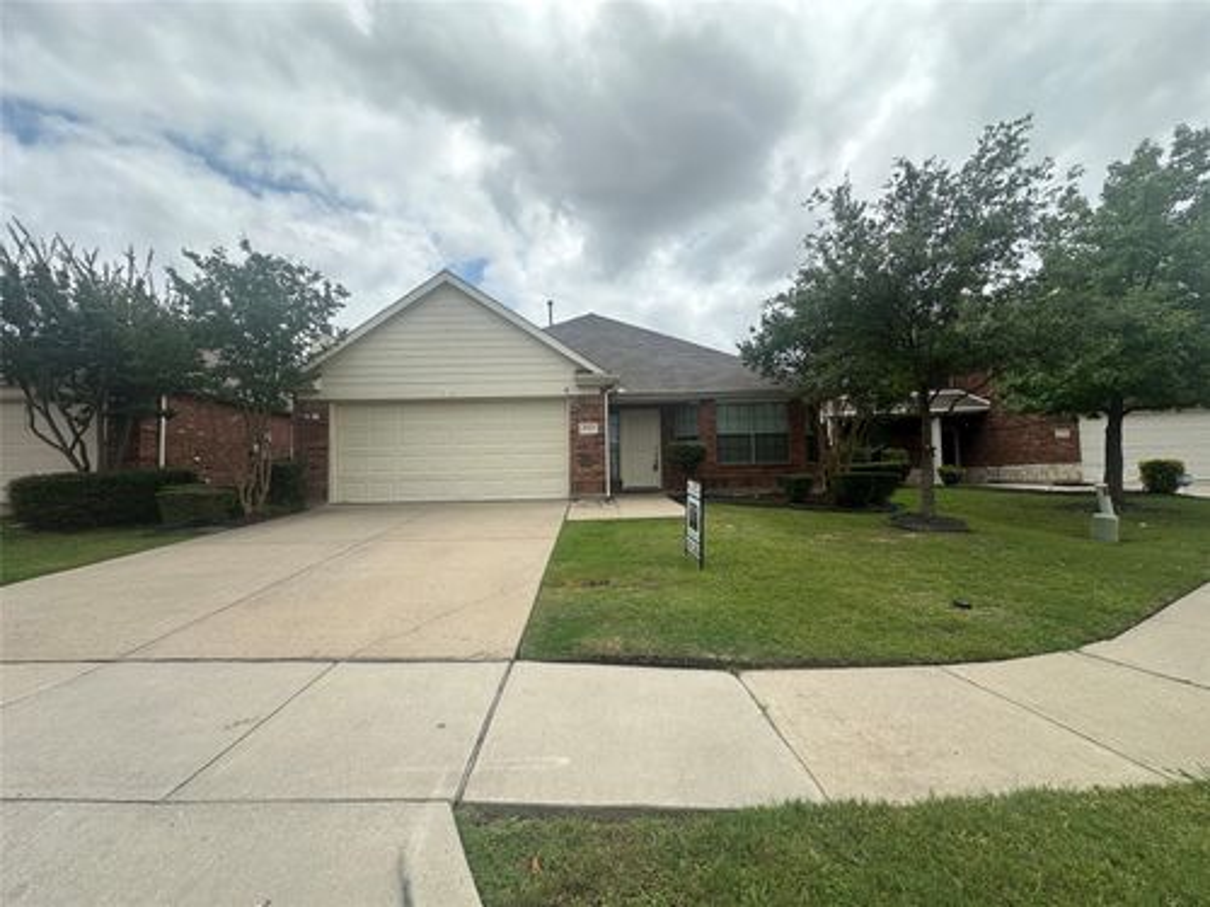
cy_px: 454
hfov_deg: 102.1
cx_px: 605
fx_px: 489
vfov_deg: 85.7
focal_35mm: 14
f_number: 2.2
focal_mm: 2.22
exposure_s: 1/2092
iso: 50
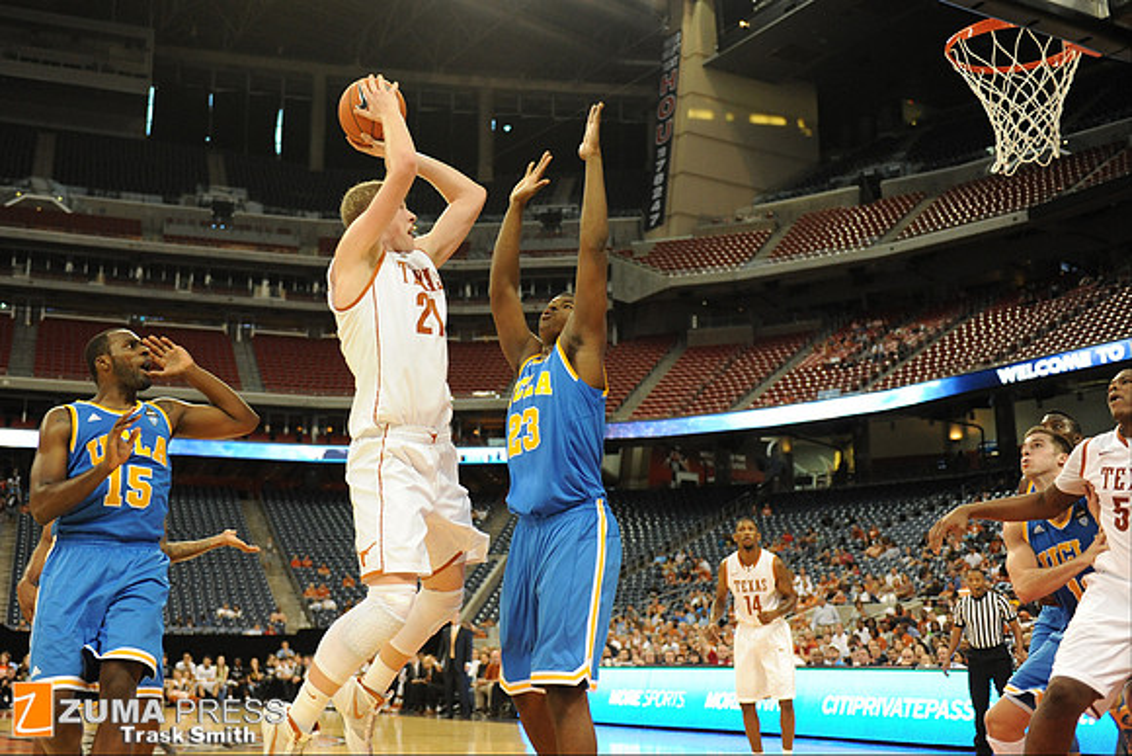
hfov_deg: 48.4
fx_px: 1258
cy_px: 378
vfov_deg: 33.4
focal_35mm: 40
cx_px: 566
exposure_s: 1/1250
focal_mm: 40
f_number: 2.8
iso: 3200
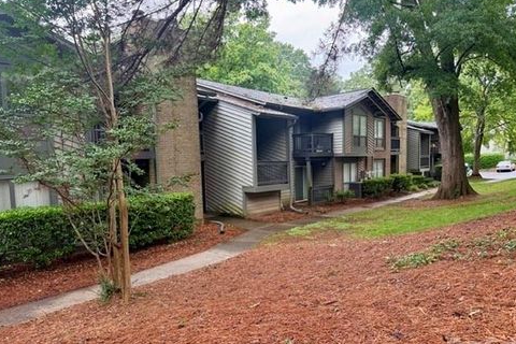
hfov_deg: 69.4
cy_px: 188
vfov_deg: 49.5
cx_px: 262
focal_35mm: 26
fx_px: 373
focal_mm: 6.76
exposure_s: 1/243
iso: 100
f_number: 1.78
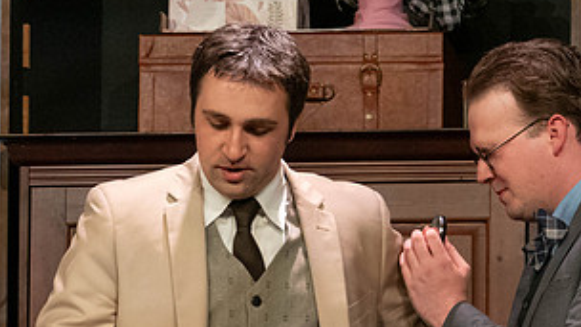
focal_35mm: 263
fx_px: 4052
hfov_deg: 8.2
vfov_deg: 4.6
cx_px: 432
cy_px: 295
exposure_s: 1/400
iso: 4000
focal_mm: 128
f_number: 6.3
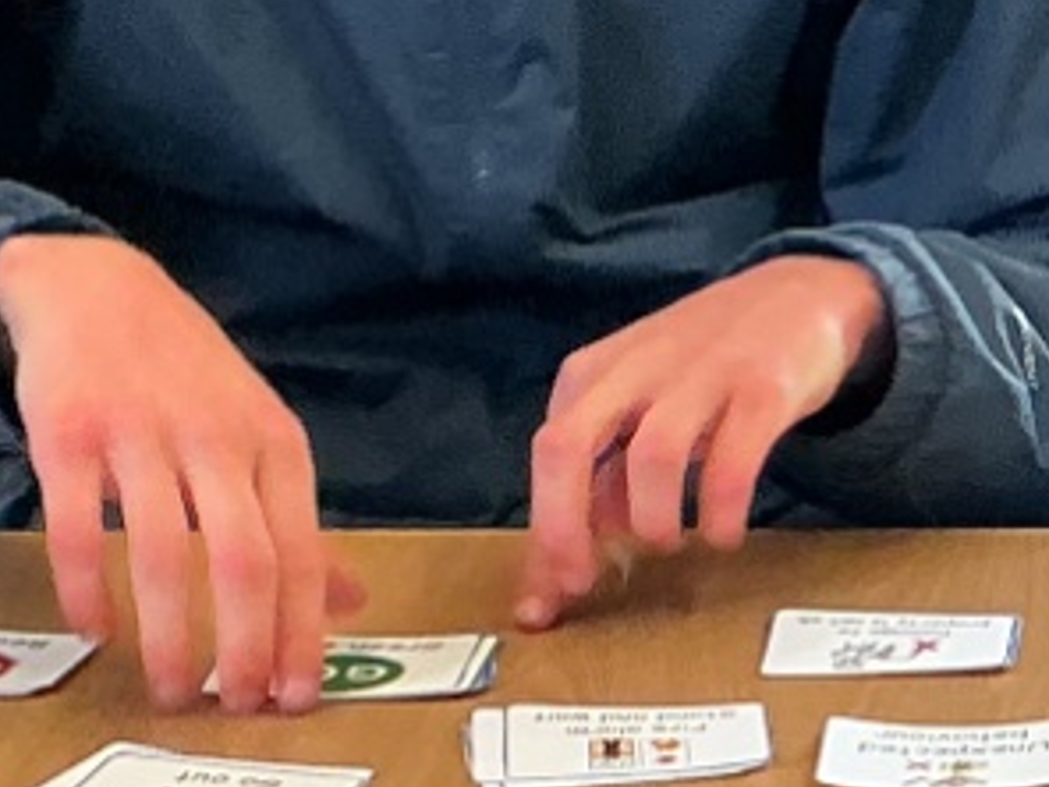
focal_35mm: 196
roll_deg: -2.6
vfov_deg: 7.5
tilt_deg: -11.5
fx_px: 5940
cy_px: 14
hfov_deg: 9.6
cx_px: 1931
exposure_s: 1/60
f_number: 1.8
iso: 40
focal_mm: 3
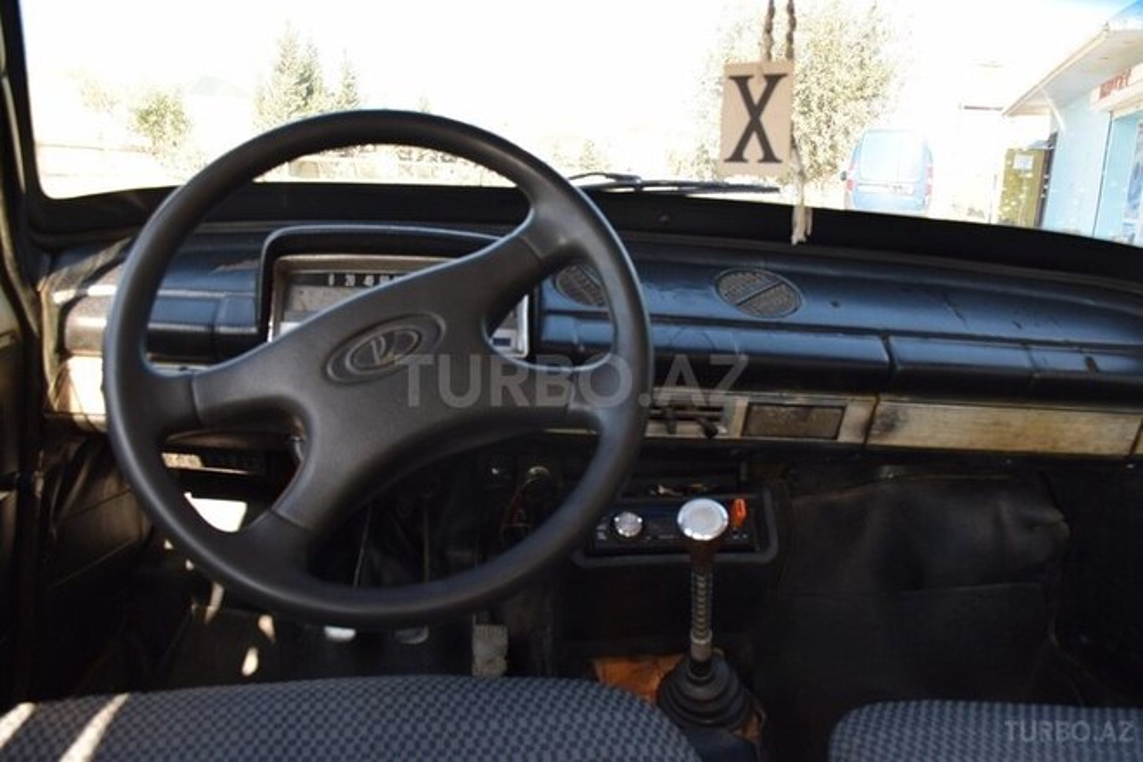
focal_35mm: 30
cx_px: 572
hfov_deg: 61.9
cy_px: 381
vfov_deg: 43.6
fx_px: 952
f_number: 7.1
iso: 400
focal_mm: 20
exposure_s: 1/200
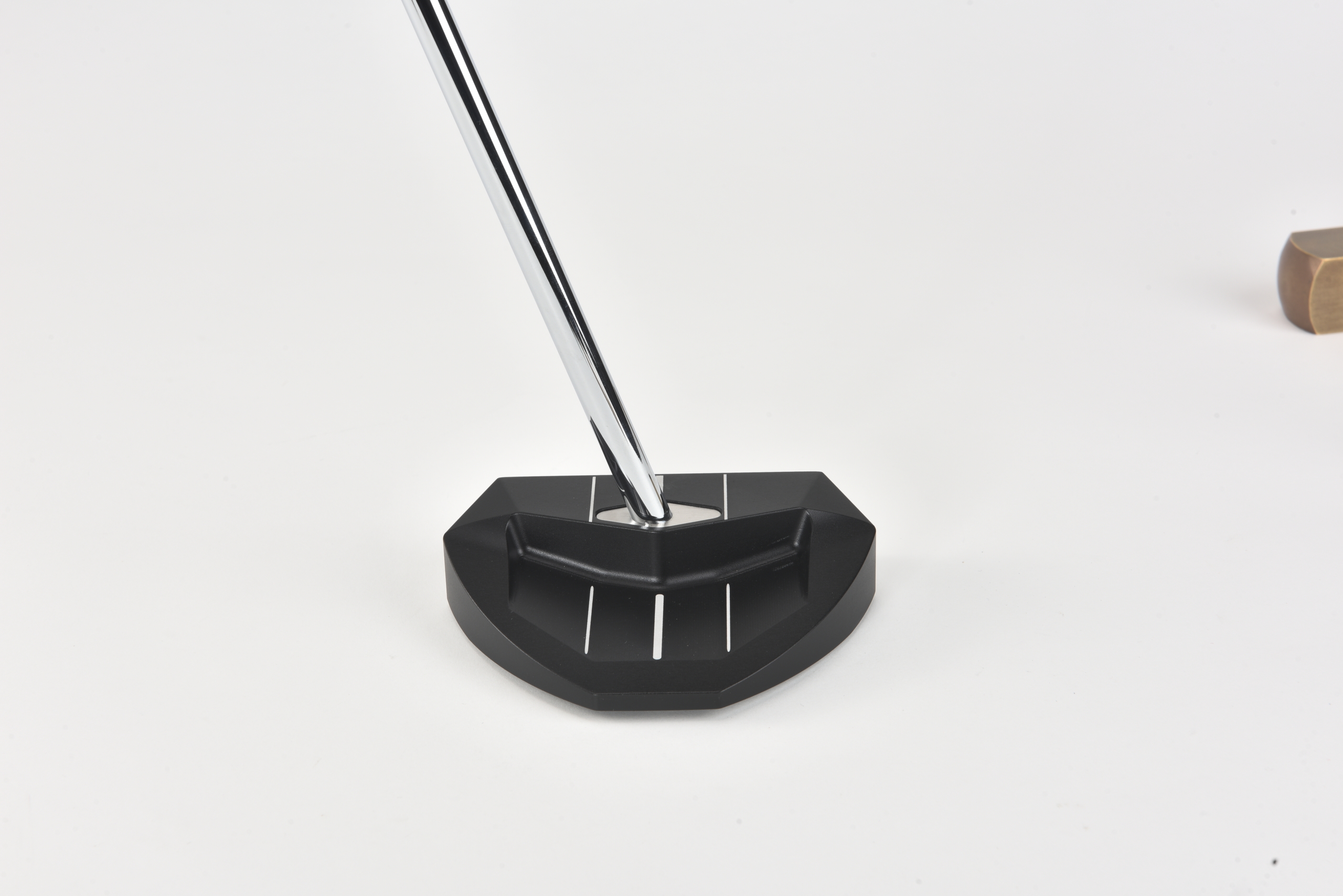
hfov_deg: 28.8
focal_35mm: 70
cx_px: 672
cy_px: 448
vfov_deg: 19.5
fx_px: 2612
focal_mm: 70
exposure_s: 1/125
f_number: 18
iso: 100
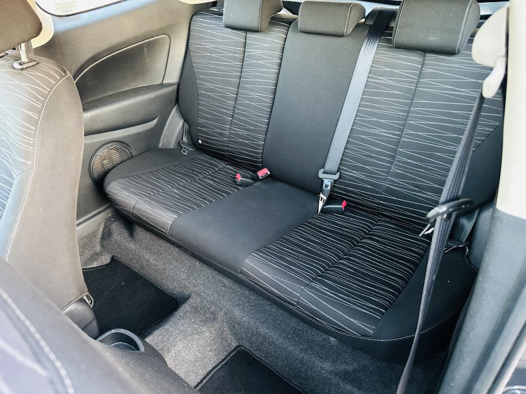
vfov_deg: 56.8
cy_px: 197
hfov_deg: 71.6
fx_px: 365
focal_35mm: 24
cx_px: 263
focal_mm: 6.86
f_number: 1.78
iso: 1000
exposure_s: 1/33
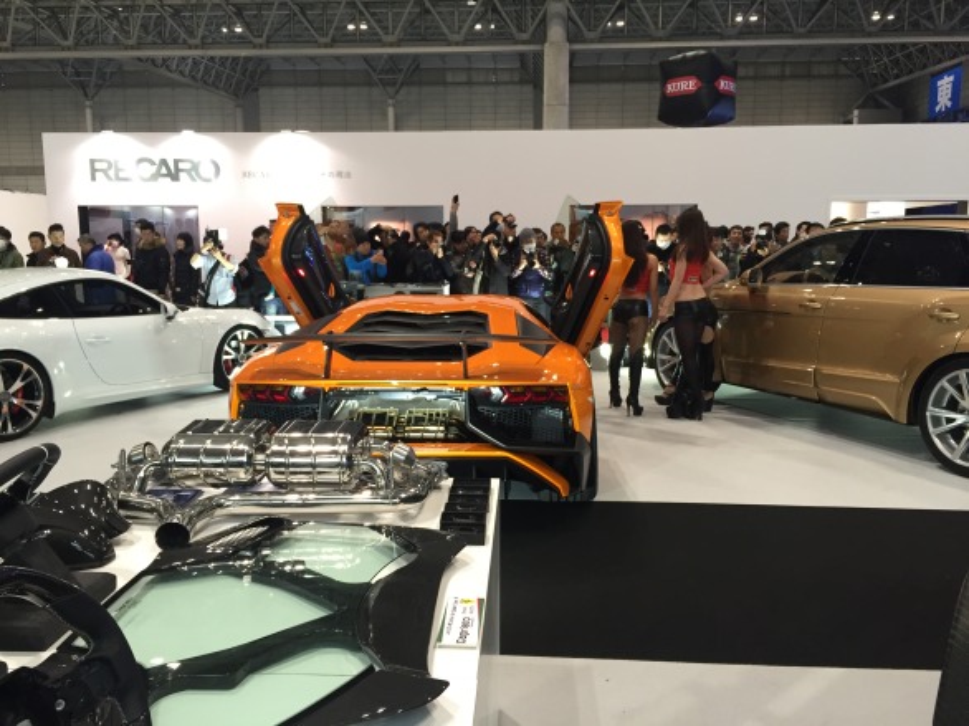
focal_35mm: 29
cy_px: 363
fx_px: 811
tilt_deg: -8.7
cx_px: 484
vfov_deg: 48.2
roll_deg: -0.7
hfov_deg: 61.7
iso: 100
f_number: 2.2
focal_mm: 4.15
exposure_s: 1/30
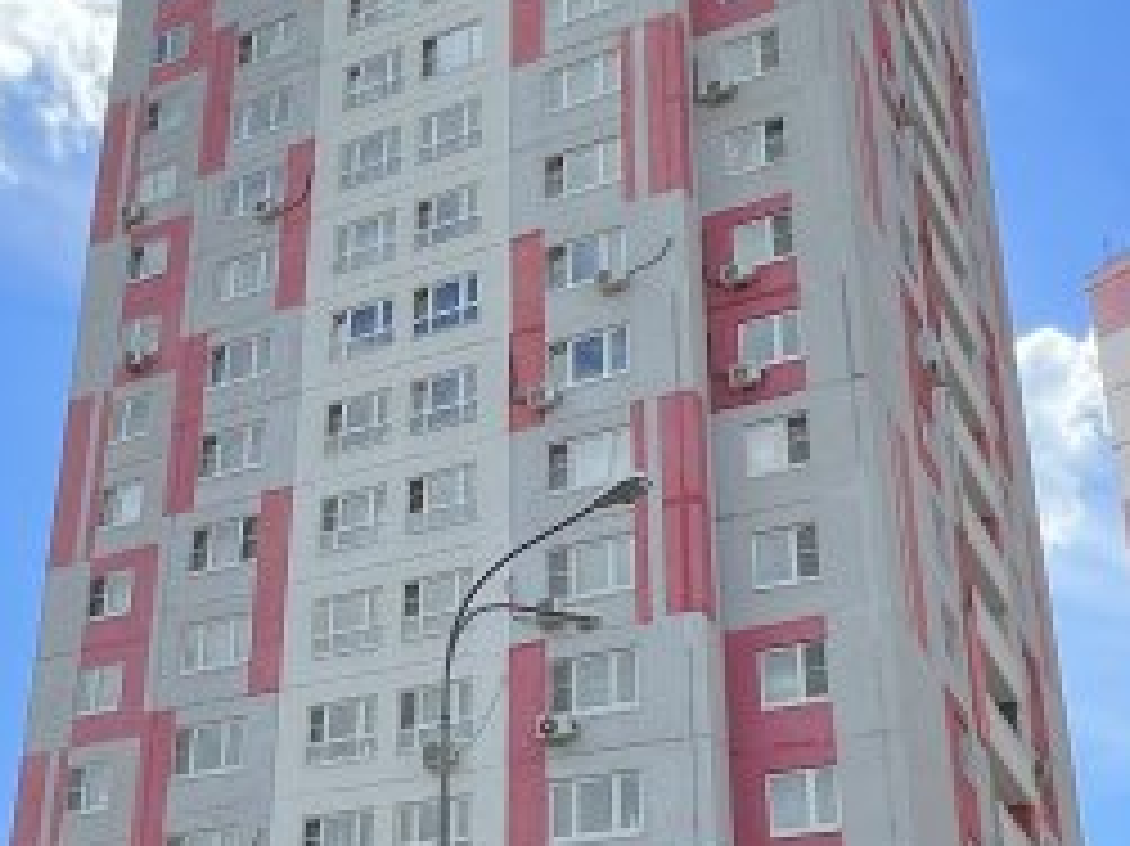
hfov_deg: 35.3
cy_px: 585
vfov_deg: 27.3
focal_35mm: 53
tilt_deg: +25.5
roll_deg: -4.7
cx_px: 270
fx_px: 1729
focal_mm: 1.57
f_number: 1.8
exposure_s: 1/2370
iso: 32
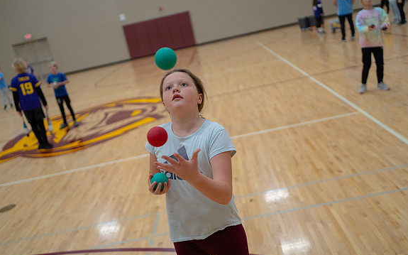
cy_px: 125
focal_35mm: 36
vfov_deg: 35.3
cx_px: 204
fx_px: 400
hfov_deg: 54.0
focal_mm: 35
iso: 3200
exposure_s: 1/1600
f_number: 2
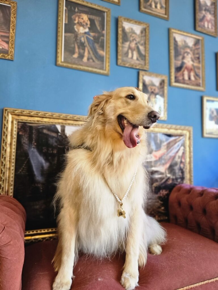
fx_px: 193
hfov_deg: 58.9
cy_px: 145
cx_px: 109
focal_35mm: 23
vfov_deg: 73.9
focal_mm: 5.4
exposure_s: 1/120
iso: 160
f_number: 1.8
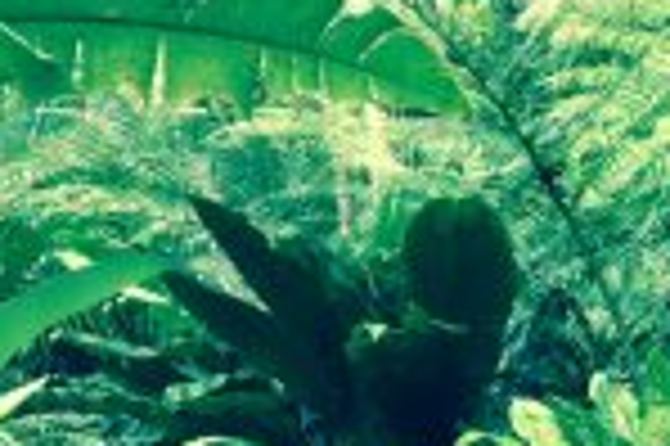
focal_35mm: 98
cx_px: 126
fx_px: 1822
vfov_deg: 12.3
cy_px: 887
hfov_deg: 20.6
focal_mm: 4.28
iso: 50
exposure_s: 1/24
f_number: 2.4
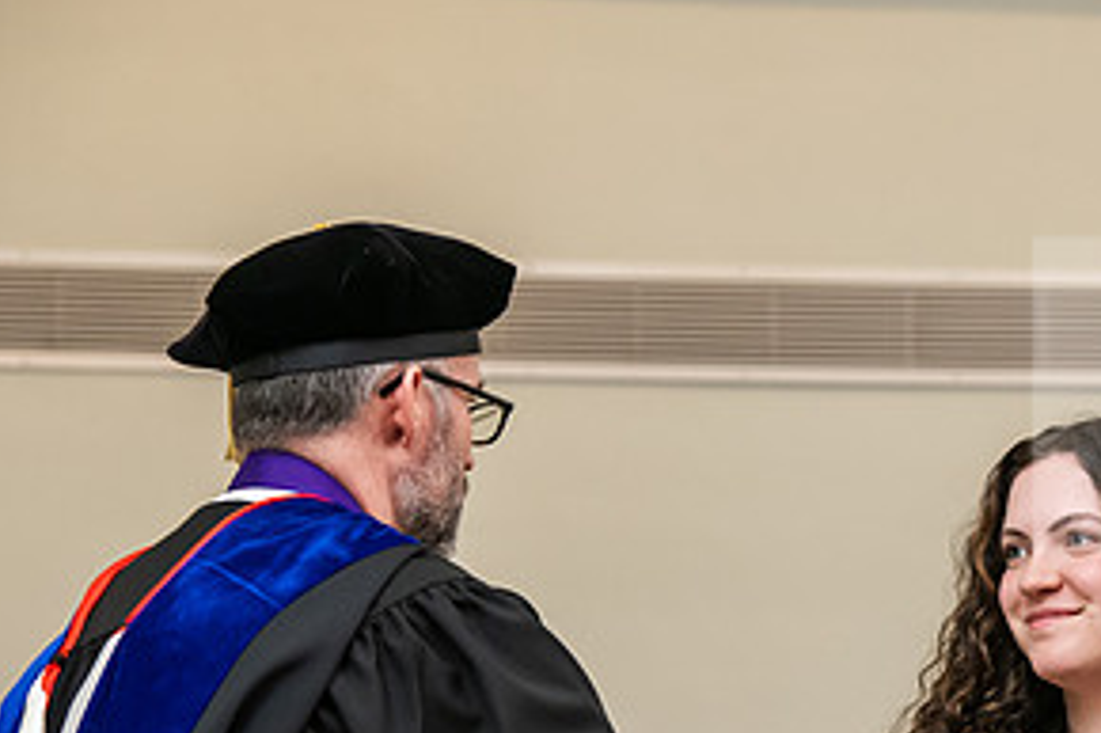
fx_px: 7091
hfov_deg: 8.9
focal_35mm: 232
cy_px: 697
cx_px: 919
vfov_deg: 5.9
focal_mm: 116
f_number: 5
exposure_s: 1/200
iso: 1600
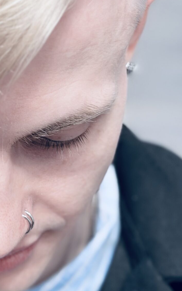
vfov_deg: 17.7
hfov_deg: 11.1
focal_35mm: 116
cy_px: 22
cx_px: -22
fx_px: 920
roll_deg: +0.9
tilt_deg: -22.3
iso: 80
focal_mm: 6.76
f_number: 1.78
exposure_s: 1/60
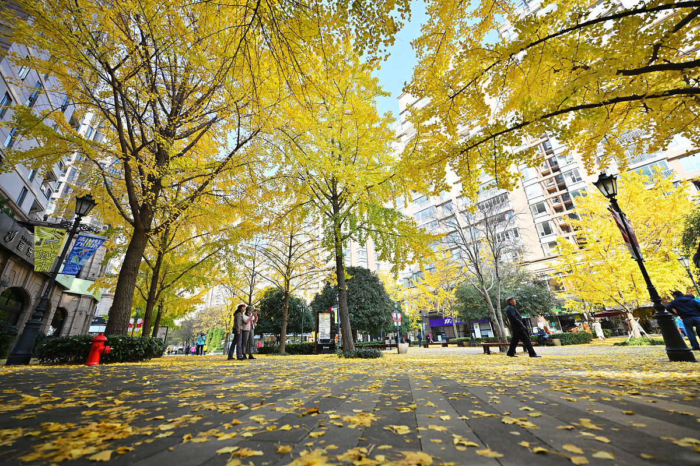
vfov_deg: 81.2
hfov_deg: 104.3
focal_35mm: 14
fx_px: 272
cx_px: 350
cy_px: 233
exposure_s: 1/1600
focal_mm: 14
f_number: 2.8
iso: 200
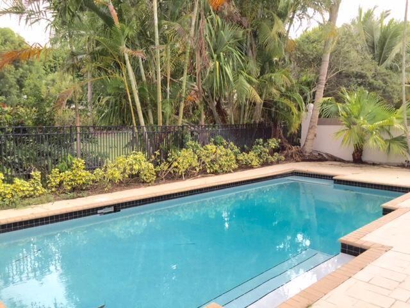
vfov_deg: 48.2
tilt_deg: -5.6
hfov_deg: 61.7
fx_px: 343
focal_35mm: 29
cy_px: 154
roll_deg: -0.2
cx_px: 205
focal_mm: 4.15
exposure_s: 1/353
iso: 32
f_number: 2.2
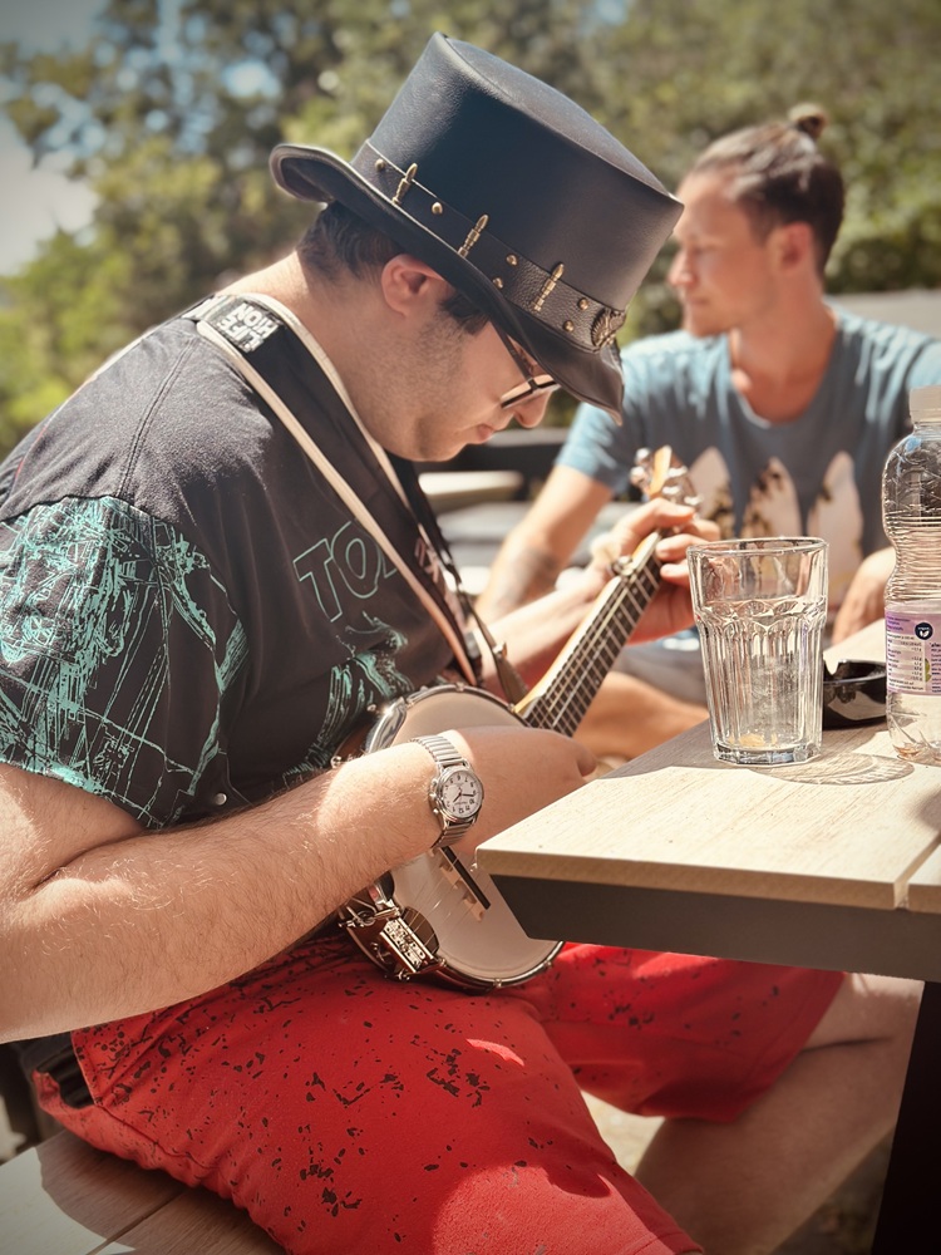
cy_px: 628
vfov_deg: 39.7
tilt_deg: -8.3
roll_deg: +1.2
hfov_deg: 30.3
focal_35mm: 48
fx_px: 1740
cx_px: 470
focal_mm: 6.86
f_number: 1.78
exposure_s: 1/1095
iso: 80
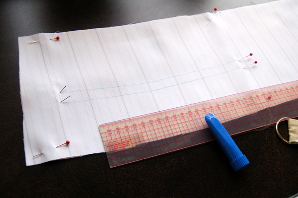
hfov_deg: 49.6
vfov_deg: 34.2
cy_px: 99
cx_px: 149
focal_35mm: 39
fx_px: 323
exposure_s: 1/125
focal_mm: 26
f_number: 5.6
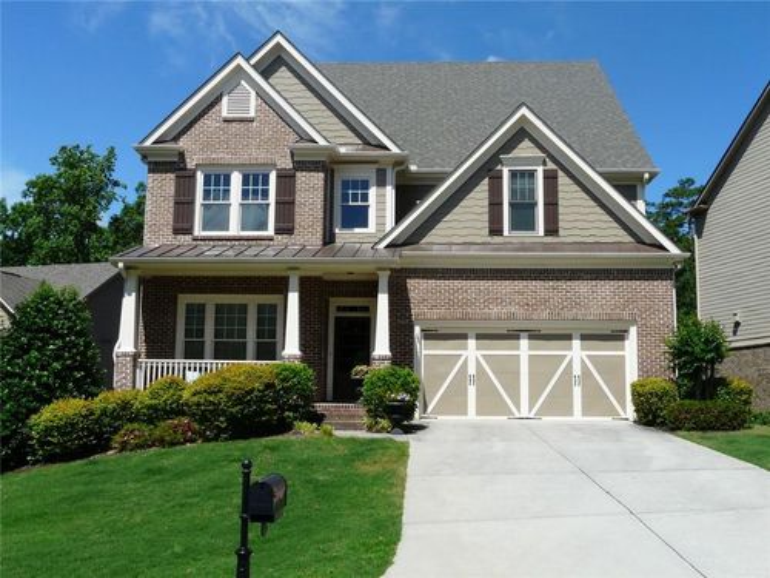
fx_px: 845
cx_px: 385
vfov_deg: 37.7
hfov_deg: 49.0
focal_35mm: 38
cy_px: 289
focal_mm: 6.3
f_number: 6.3
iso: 100
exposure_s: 1/400
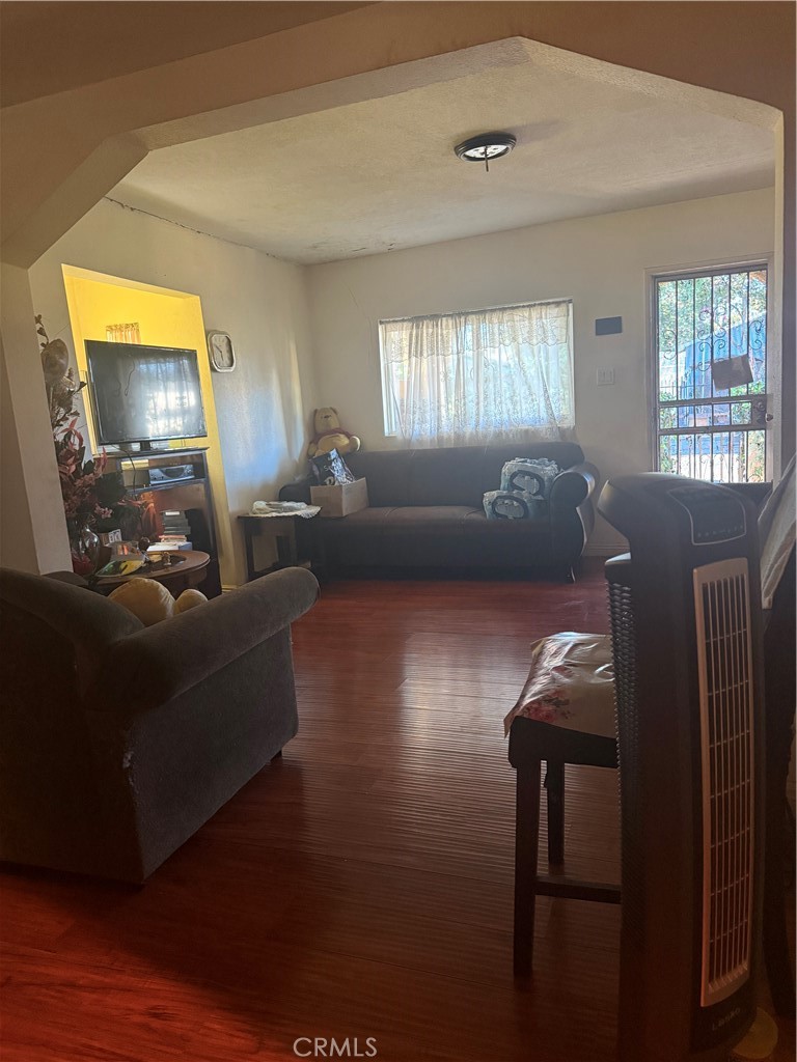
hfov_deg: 56.8
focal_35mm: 24
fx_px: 737
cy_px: 531
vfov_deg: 71.6
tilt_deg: -9.2
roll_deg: +4.6
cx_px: 398
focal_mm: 6.76
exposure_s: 1/40
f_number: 1.78
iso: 640
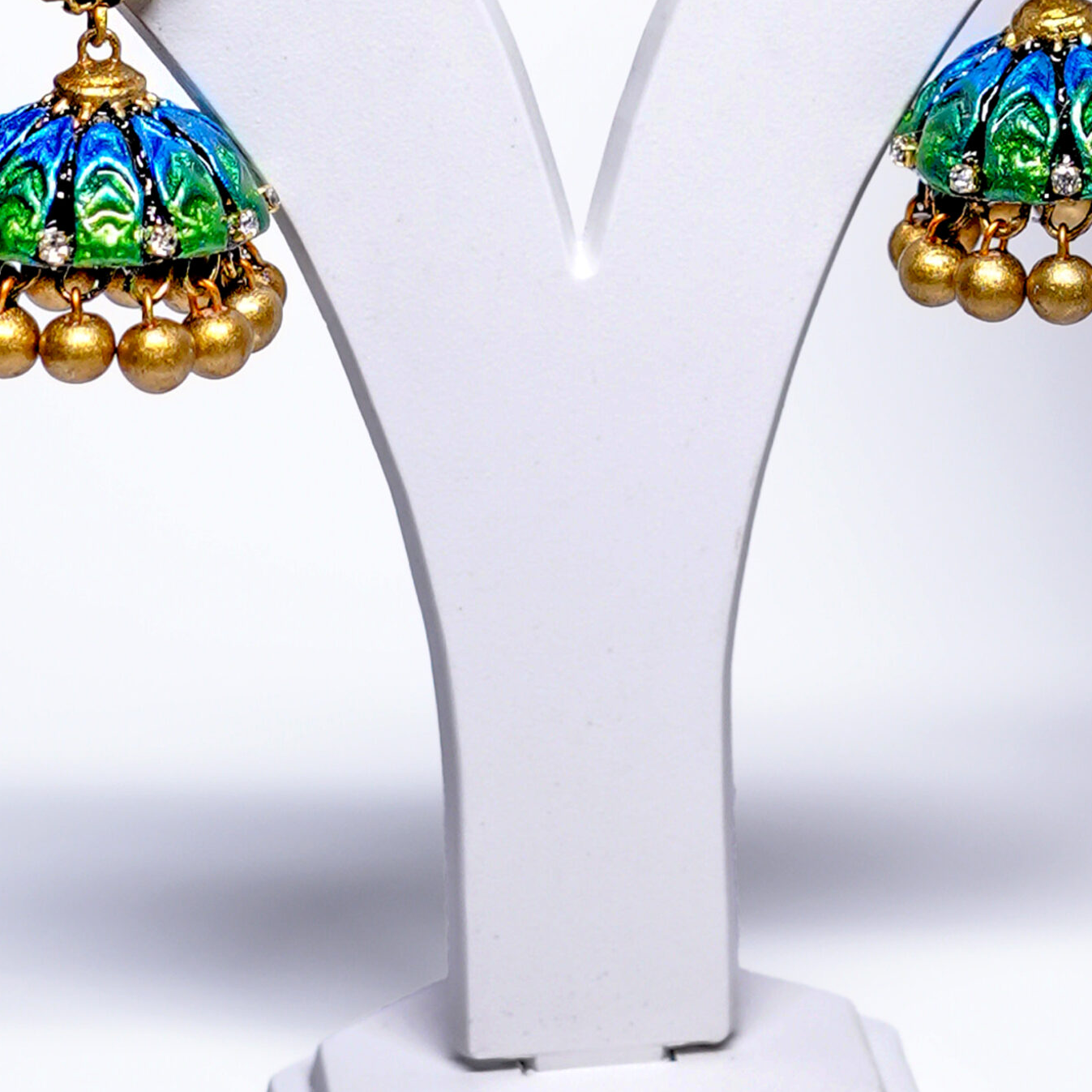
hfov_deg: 20.6
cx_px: 590
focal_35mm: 84
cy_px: 232
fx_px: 2998
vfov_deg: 20.4
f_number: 3.2
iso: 320
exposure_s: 1/200
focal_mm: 35
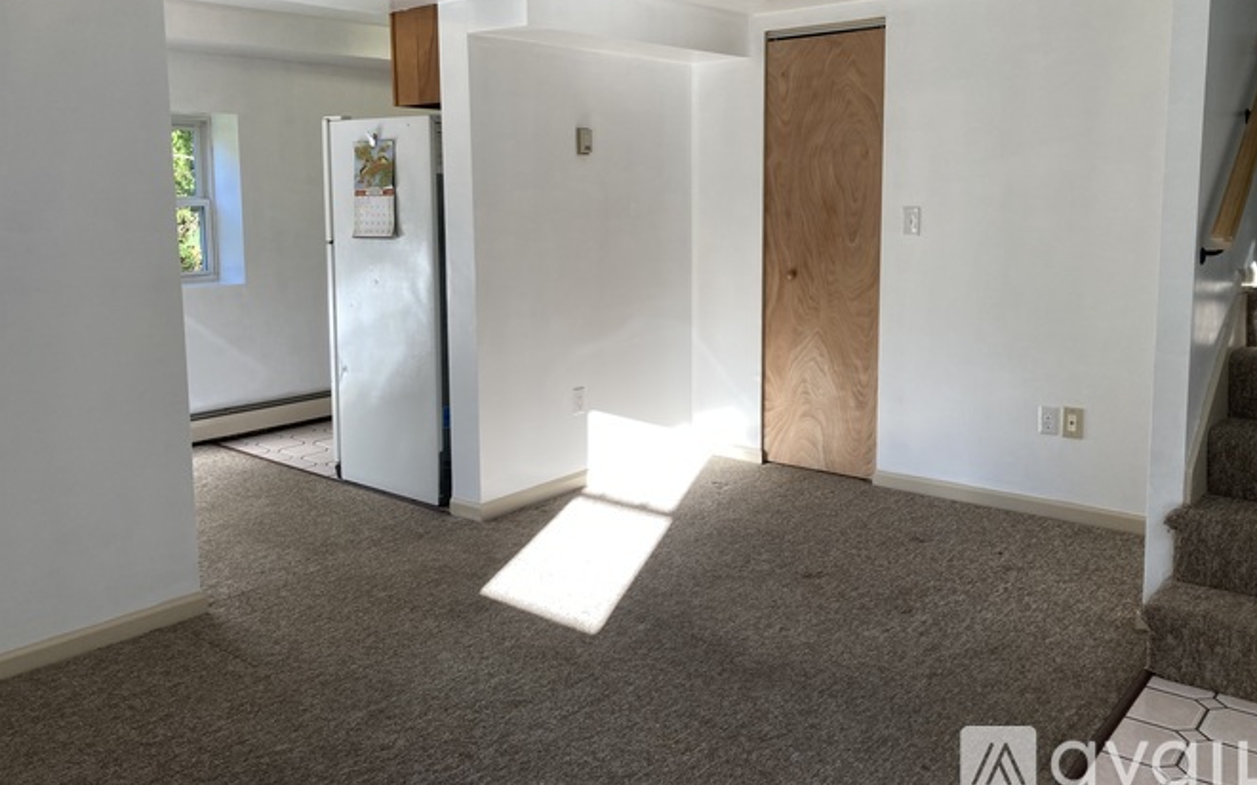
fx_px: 1027
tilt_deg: -7.7
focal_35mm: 30
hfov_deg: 62.9
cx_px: 633
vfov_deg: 41.7
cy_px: 326
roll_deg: +0.1
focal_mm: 3.99
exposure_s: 1/120
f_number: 1.8
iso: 32
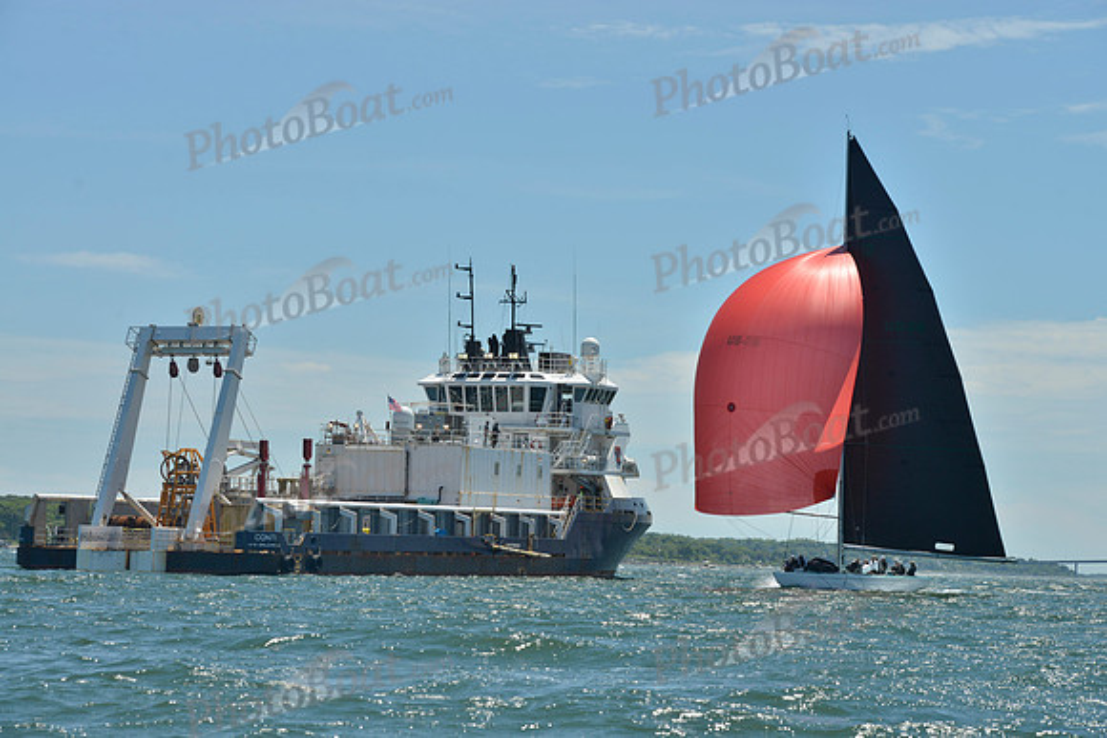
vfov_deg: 13.7
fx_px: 3076
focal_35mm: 100
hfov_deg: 20.4
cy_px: 369
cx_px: 554
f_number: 9
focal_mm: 100
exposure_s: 1/1250
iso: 280
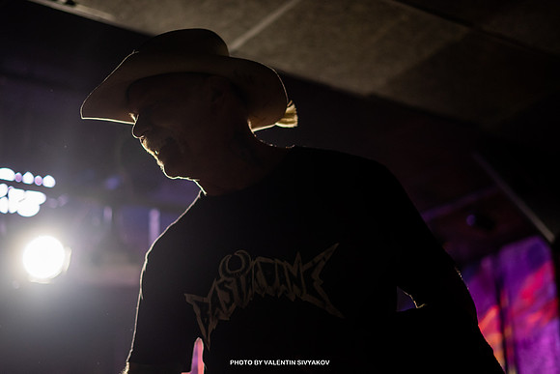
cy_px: 151
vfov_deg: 21.8
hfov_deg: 32.3
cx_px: 271
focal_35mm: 62
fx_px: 968
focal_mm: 50
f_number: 1.8
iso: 1000
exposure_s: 1/400
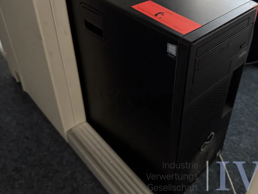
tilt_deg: -36.9
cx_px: 175
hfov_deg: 50.3
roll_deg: -4.9
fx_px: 268
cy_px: 75
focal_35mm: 36
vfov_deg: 39.4
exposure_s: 1/25
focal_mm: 6.76
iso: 1000
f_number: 1.78
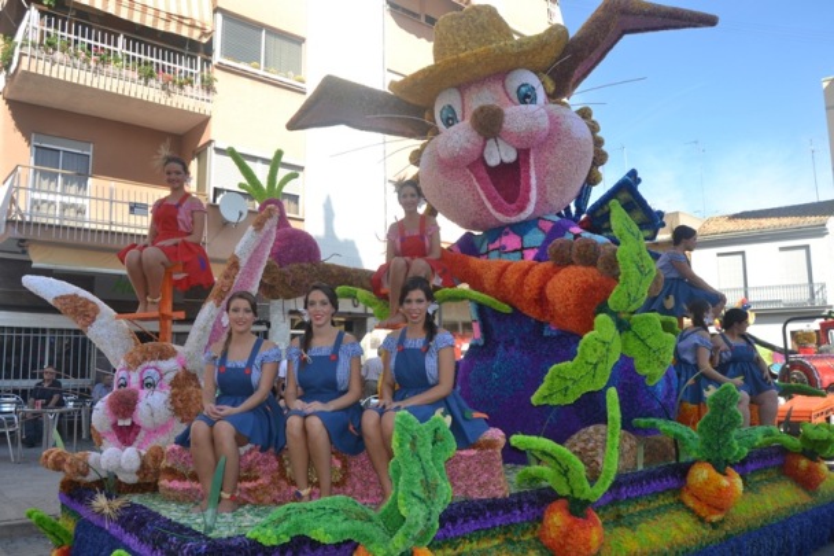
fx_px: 625
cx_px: 417
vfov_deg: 47.9
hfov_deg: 67.4
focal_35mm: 27
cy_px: 278
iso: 100
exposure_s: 1/200
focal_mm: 18
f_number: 6.3
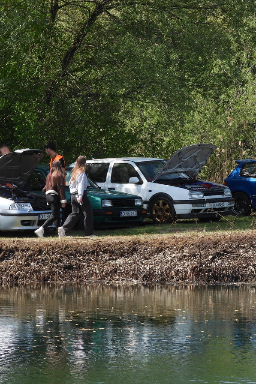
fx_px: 4087
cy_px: 192
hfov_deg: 3.6
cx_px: 241
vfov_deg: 5.4
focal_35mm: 383
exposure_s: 1/400
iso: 100
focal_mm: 49.5
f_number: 4.5
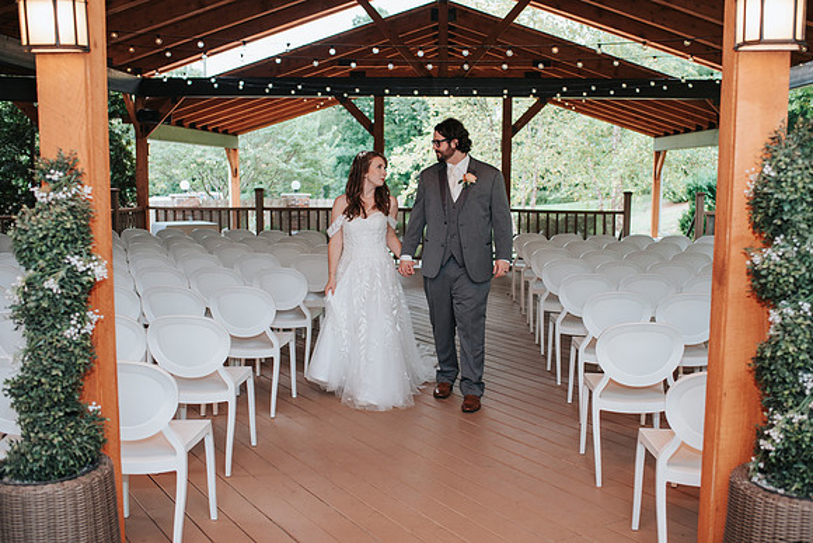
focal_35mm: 37
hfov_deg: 51.4
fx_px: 844
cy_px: 271
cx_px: 422
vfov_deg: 35.6
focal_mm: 35
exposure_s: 1/200
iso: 360
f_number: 3.2
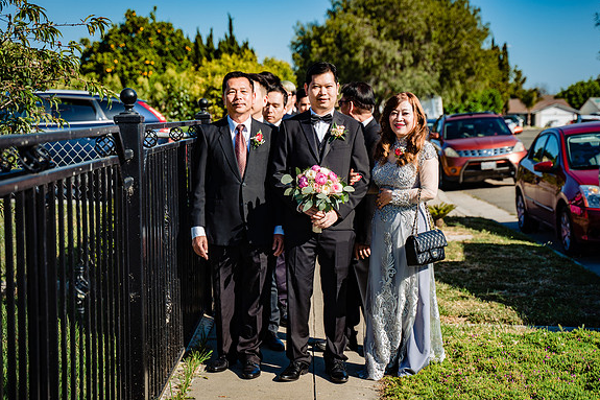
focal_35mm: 65
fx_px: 1083
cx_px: 310
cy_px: 209
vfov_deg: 20.9
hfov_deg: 31.0
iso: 100
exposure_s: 1/1000
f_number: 3.5
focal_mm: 59
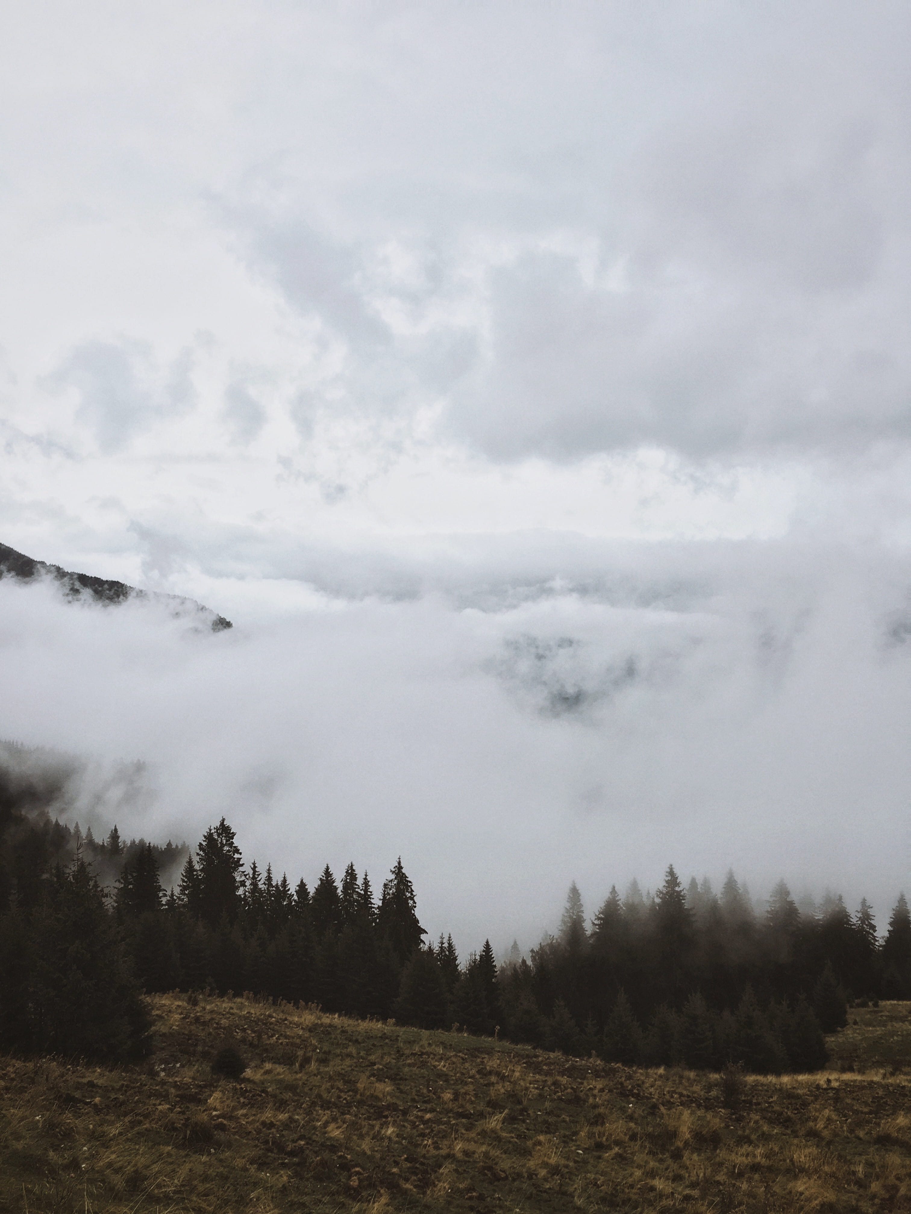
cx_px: 456
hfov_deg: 48.2
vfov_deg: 61.7
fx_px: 1018
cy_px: 607
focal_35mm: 29
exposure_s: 1/263
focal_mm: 4.15
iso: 25
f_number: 2.2
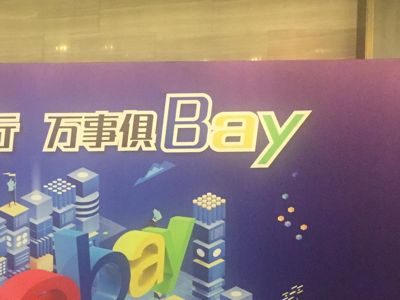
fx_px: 797
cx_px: 45
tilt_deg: -4.6
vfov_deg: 20.8
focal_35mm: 69
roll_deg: -0.1
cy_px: 281
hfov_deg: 27.2
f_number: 2.2
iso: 250
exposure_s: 1/25
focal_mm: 4.15
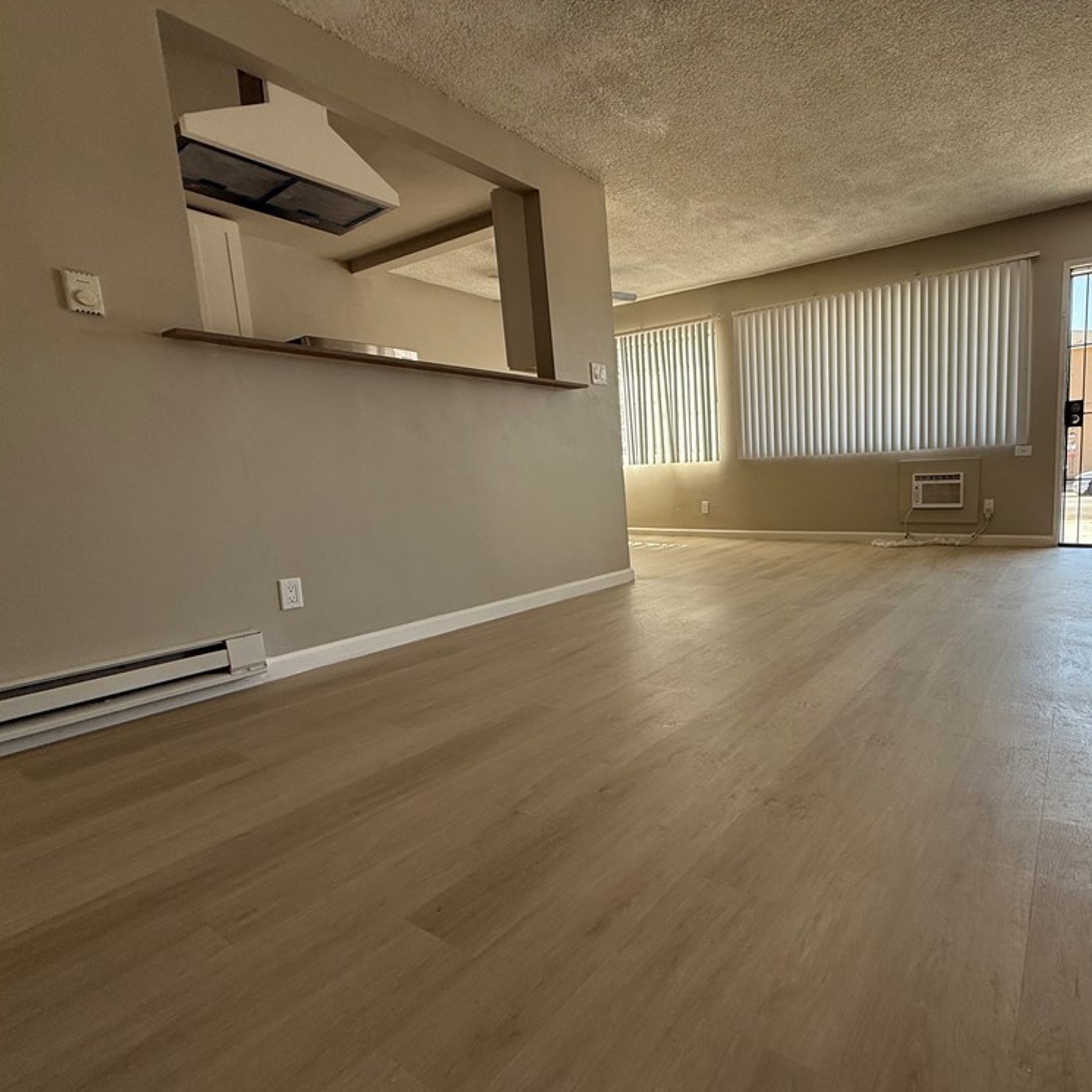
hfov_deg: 80.8
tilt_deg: -7.9
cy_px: 557
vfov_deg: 84.0
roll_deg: +1.9
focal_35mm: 17
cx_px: 739
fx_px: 607
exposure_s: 1/106
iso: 64
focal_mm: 2.22
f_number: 2.2
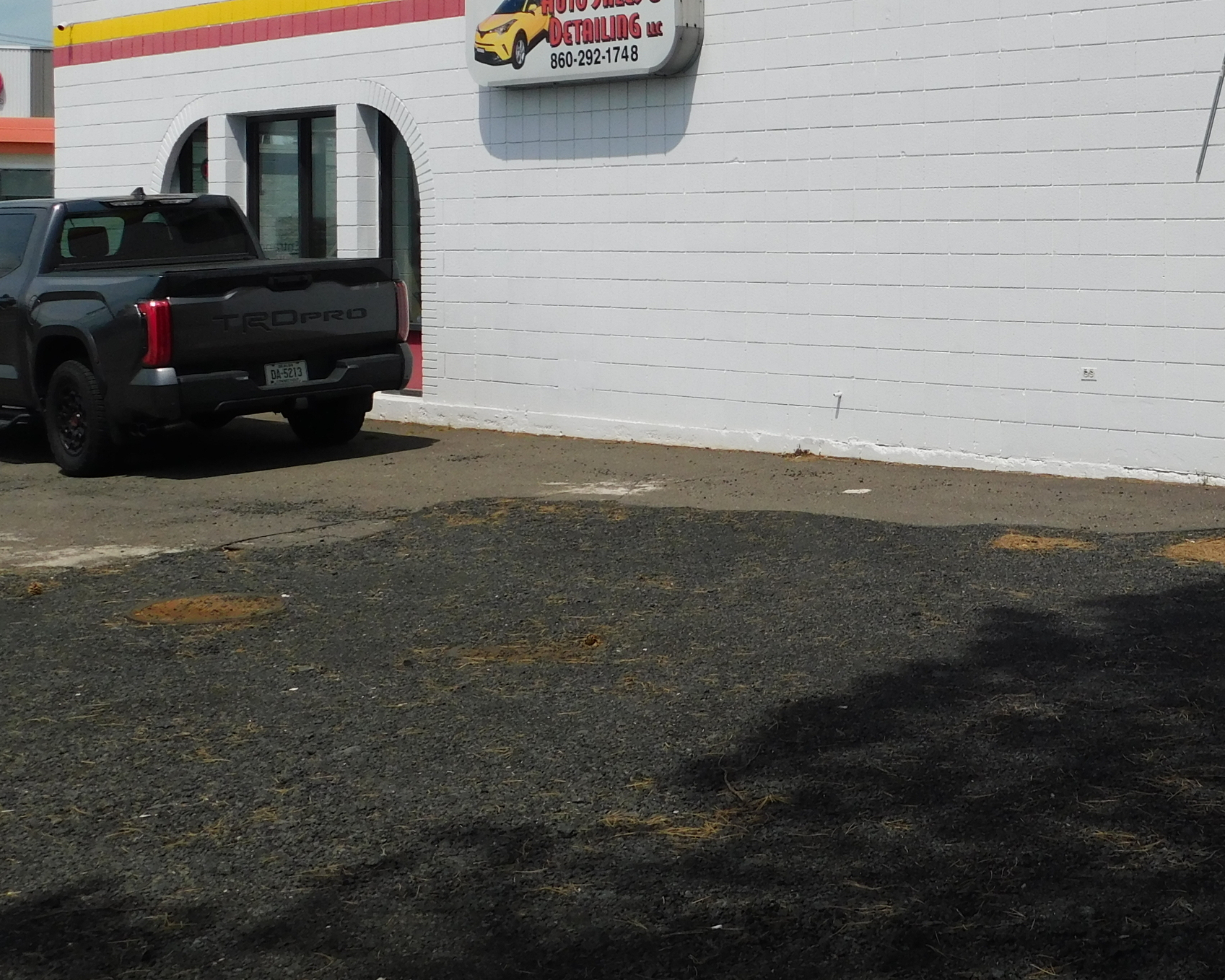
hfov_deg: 34.2
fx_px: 1922
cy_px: 268
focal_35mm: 53
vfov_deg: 28.3
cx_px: 993
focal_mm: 5.3
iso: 125
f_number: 6.4
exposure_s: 1/500
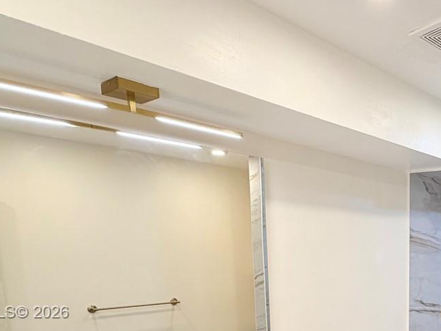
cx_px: 405
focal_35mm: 35
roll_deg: +0.1
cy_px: 313
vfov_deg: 37.4
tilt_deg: -8.7
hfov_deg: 46.9
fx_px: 446
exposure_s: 1/120
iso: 200
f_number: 2.2
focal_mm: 2.22
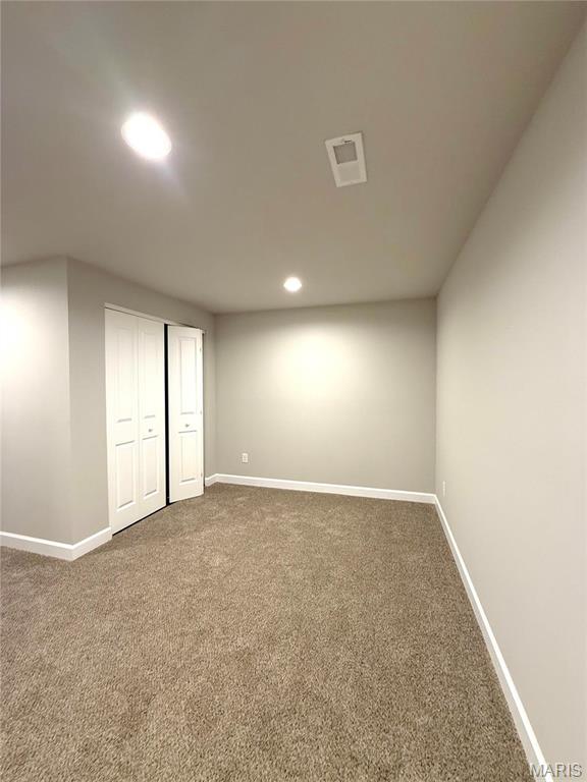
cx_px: 294
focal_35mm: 14
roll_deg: +1.8
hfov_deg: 85.7
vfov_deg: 102.1
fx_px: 317
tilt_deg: -0.9
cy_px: 391
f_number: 2.2
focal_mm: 2.22
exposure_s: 1/60
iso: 200
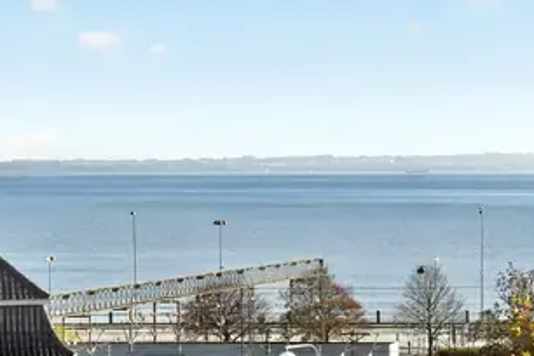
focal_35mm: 198
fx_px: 2937
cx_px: 461
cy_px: 169
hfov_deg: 10.3
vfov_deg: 6.9
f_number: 8
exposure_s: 1/1000
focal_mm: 101
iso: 400
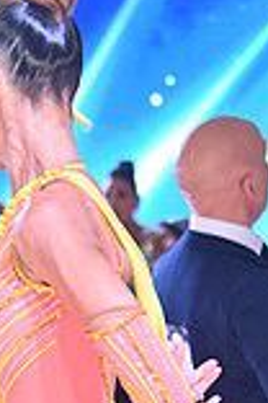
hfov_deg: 4.0
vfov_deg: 6.0
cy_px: 589
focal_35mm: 342
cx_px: 40
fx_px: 3819
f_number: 10
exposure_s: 1/400
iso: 4000
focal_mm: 92
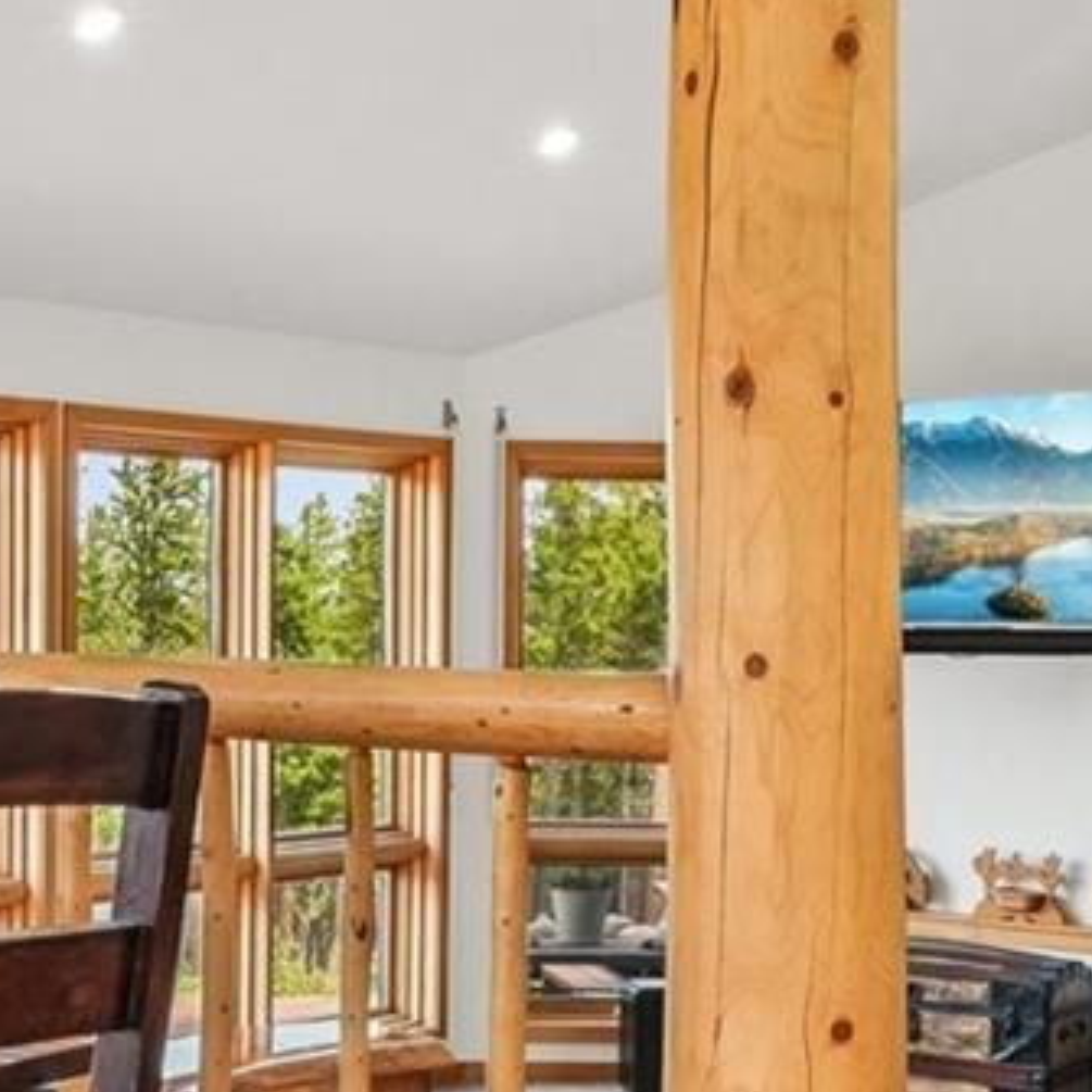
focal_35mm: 67
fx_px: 2392
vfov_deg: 25.7
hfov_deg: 24.4
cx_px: -29
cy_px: 613
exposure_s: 1/30
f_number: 8
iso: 160
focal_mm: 11
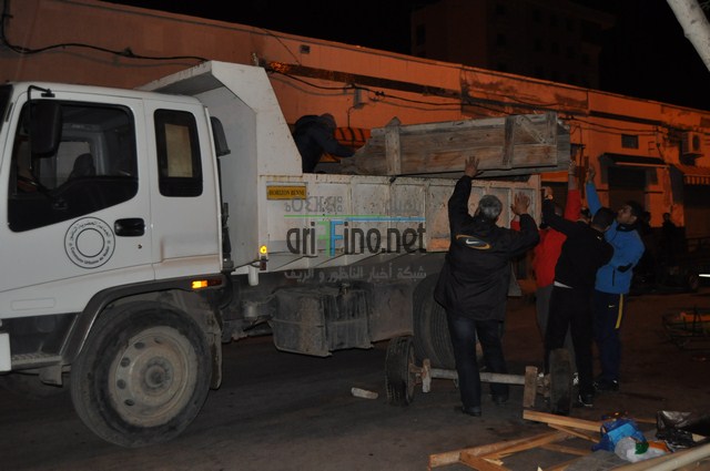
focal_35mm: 34
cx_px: 355
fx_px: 680
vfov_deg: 38.3
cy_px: 236
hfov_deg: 55.2
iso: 800
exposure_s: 1/60
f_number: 3.8
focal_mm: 23
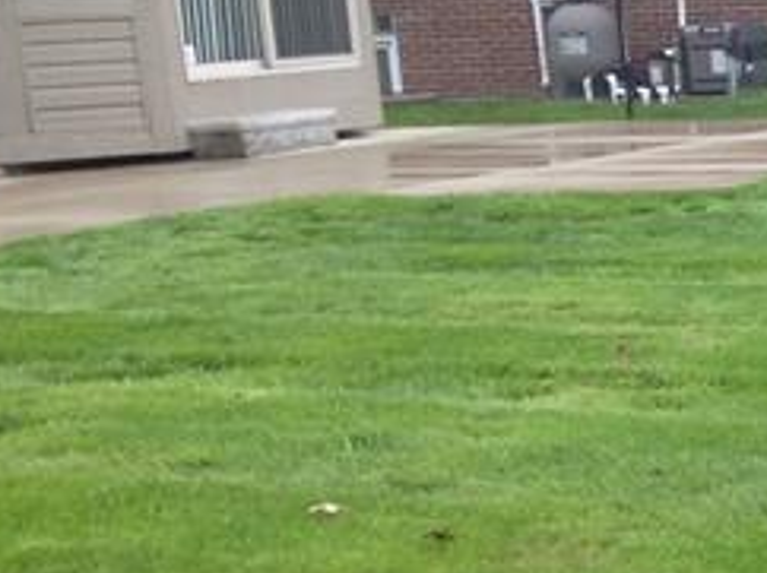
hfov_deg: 12.0
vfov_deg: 9.9
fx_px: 3276
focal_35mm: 148
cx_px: 1493
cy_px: 633
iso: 50
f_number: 2.4
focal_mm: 4.28
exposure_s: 1/315
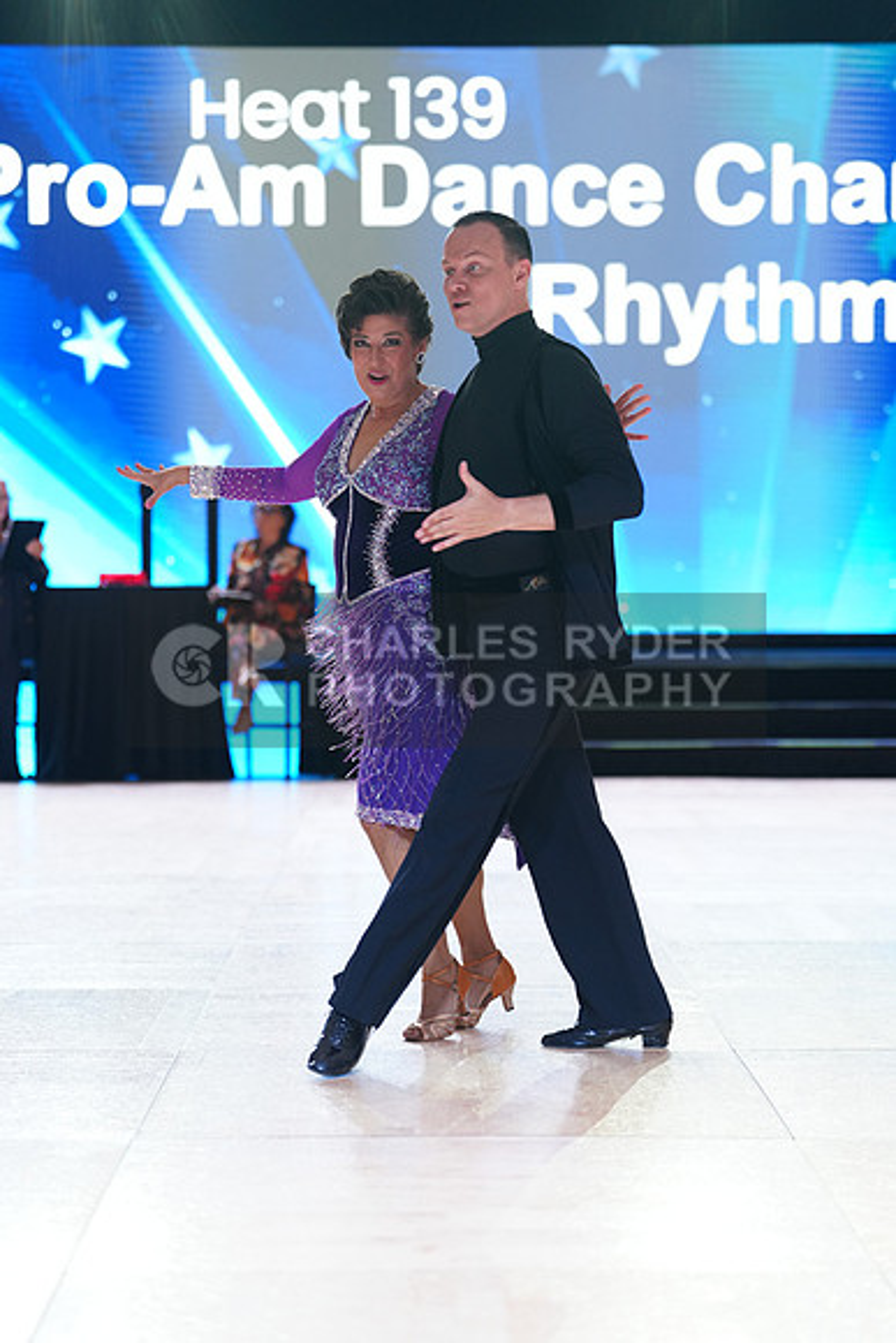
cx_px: 448
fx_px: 3395
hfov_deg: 15.0
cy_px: 672
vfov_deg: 22.4
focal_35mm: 91
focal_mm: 91
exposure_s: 1/400
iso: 1250
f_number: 2.8
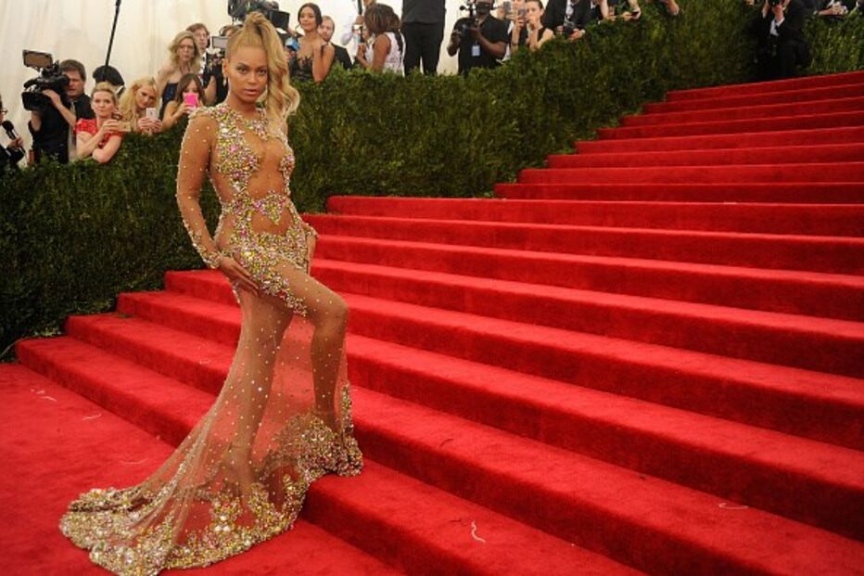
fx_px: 960
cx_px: 432
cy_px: 288
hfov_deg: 48.5
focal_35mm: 40
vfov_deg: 33.4
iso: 2000
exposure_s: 1/160
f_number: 5
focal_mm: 40
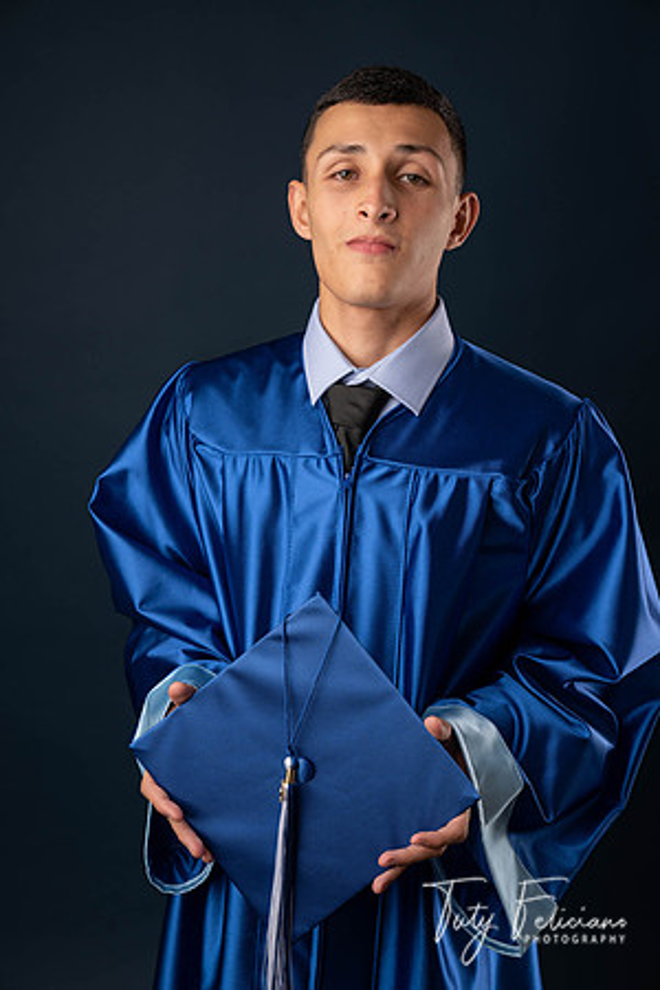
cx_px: 330
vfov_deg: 32.9
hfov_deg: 22.3
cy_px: 495
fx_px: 1677
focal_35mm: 61
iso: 200
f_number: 5.6
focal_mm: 61
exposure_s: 1/100
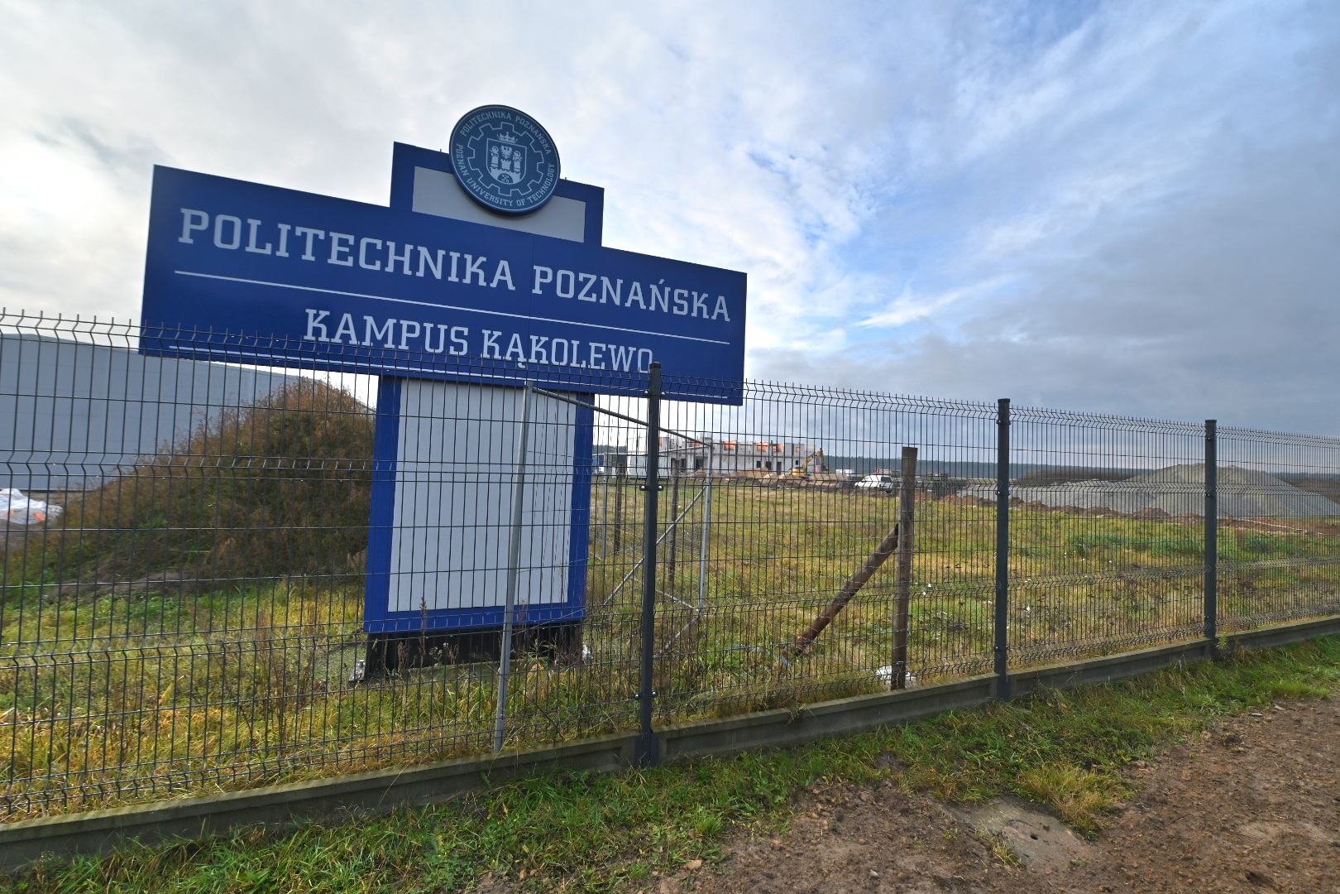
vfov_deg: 81.2
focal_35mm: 14
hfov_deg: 104.3
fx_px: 521
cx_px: 670
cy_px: 447
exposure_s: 1/400
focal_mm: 14
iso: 100
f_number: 5
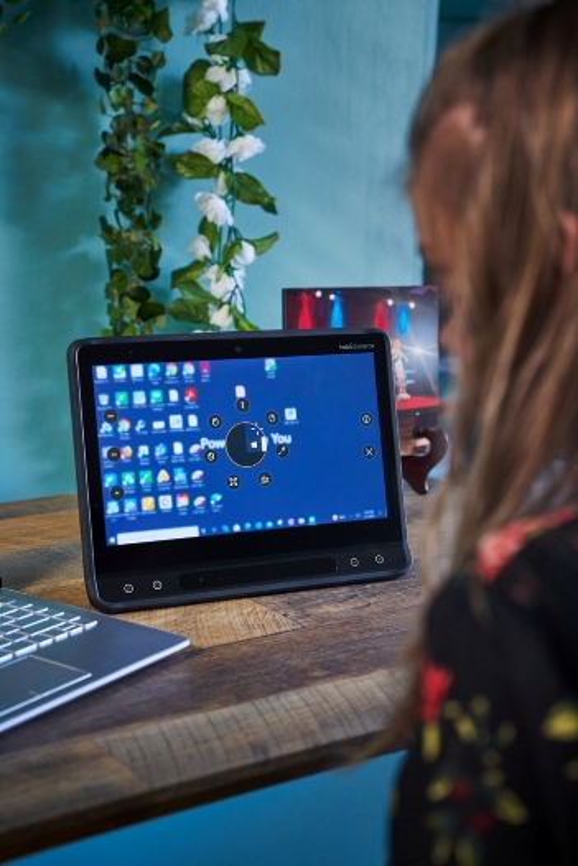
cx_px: 289
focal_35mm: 62
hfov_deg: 22.1
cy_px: 433
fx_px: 1482
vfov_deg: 32.6
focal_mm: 61.6
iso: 1600
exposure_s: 1/160
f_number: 4
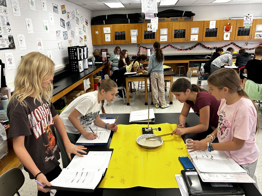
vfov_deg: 53.1
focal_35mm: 26
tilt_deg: -18.7
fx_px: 197
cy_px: 98
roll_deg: +1.1
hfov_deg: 67.3
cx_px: 131
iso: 100
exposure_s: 1/60
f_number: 1.5
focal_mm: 5.7
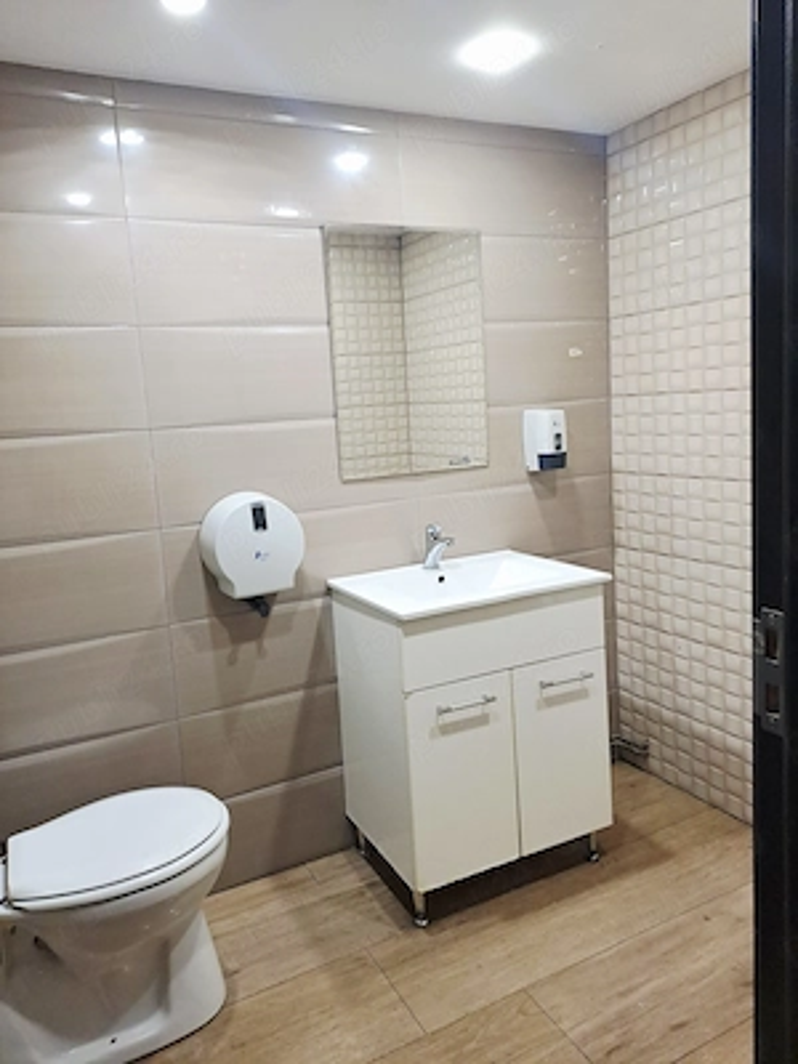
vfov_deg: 69.4
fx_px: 768
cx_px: 399
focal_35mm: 25
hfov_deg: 54.9
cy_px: 532
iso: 320
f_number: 1.8
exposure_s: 1/60.2
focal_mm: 4.65
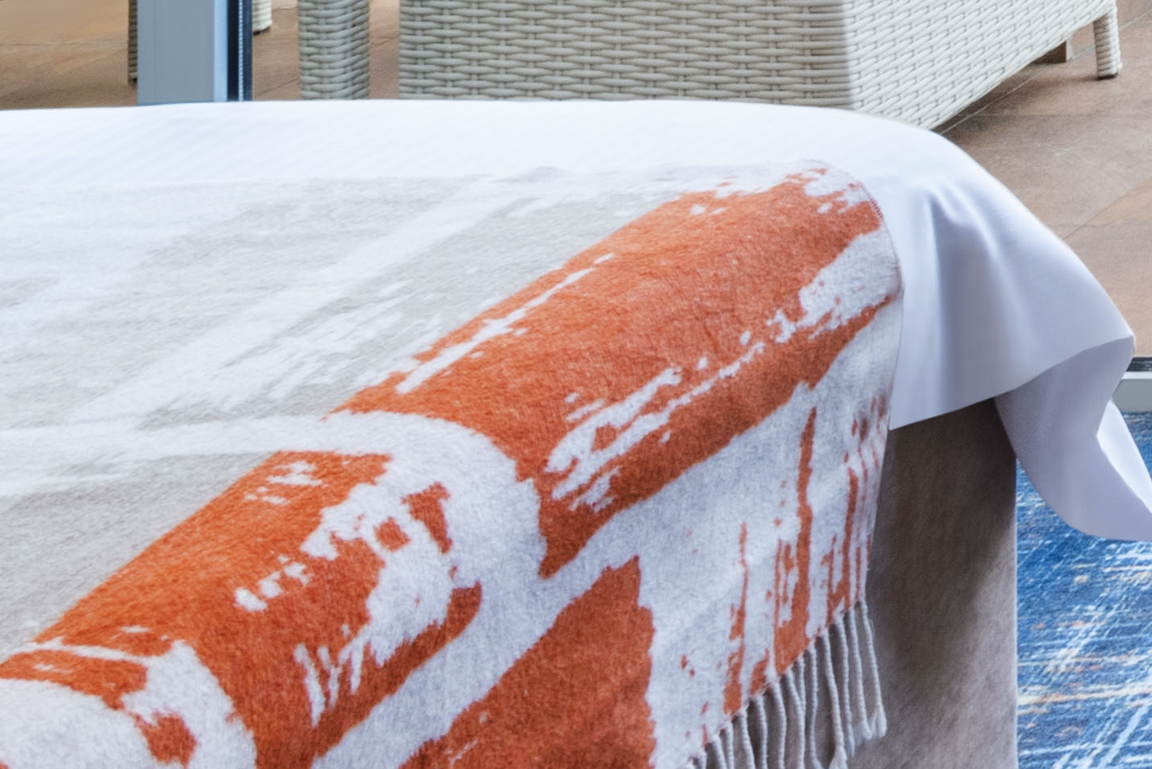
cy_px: -954
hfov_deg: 13.5
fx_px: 2784
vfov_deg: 12.8
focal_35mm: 87
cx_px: 3022
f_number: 16
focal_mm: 15
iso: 100
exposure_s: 1.3
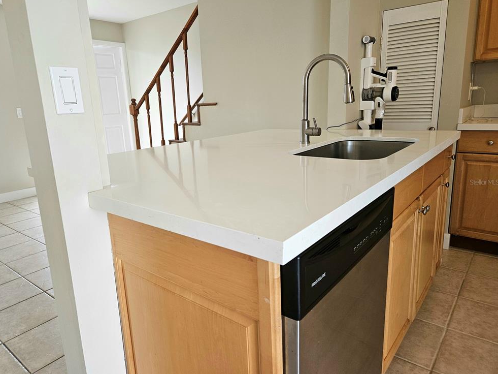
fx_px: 345
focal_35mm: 24
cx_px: 241
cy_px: 182
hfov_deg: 71.6
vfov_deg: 56.8
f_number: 1.8
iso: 125
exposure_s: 1/120
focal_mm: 5.4
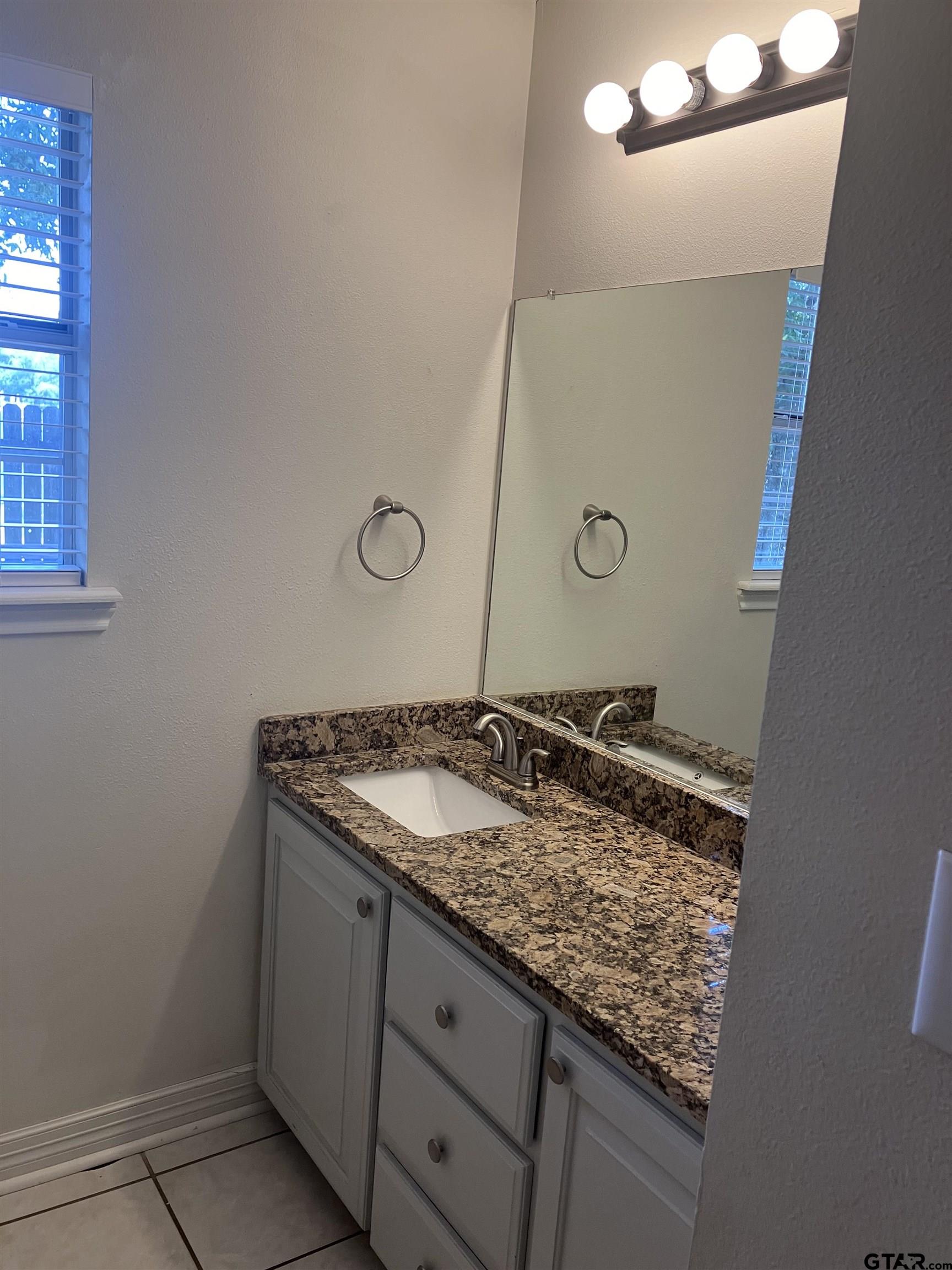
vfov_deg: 63.4
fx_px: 1027
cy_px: 635
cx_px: 476
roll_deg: -5.1
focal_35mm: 28
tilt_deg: -10.1
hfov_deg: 49.7
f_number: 1.8
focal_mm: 3.99
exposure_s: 1/60
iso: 50
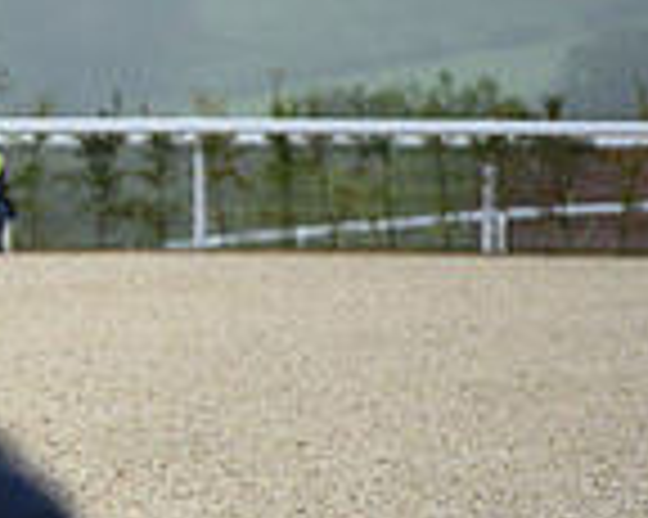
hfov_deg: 2.6
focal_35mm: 754
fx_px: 14451
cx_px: -630
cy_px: 108
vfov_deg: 2.1
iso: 320
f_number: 5
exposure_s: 1/800
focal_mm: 200
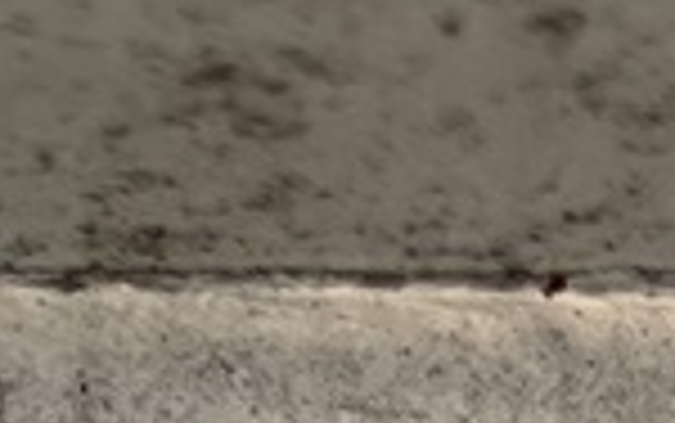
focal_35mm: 188
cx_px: -220
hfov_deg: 10.9
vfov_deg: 5.9
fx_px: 3461
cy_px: 1670
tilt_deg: -15.5
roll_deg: +0.6
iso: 50
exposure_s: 1/345
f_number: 1.6
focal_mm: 5.1
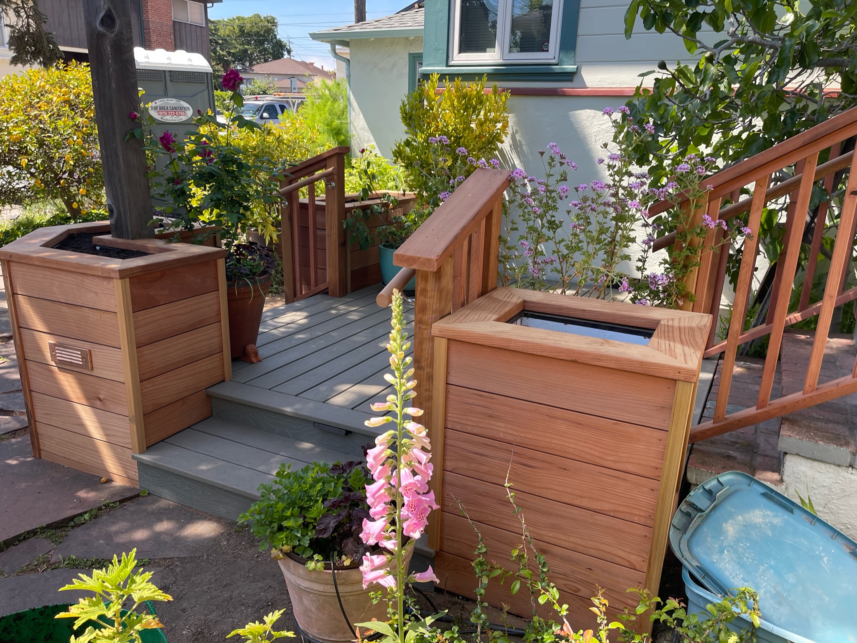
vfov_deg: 53.0
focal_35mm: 26
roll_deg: -1.6
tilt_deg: -18.1
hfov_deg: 67.3
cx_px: 428
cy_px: 322
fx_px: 644
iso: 32
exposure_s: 1/596
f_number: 1.6
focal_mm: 5.1
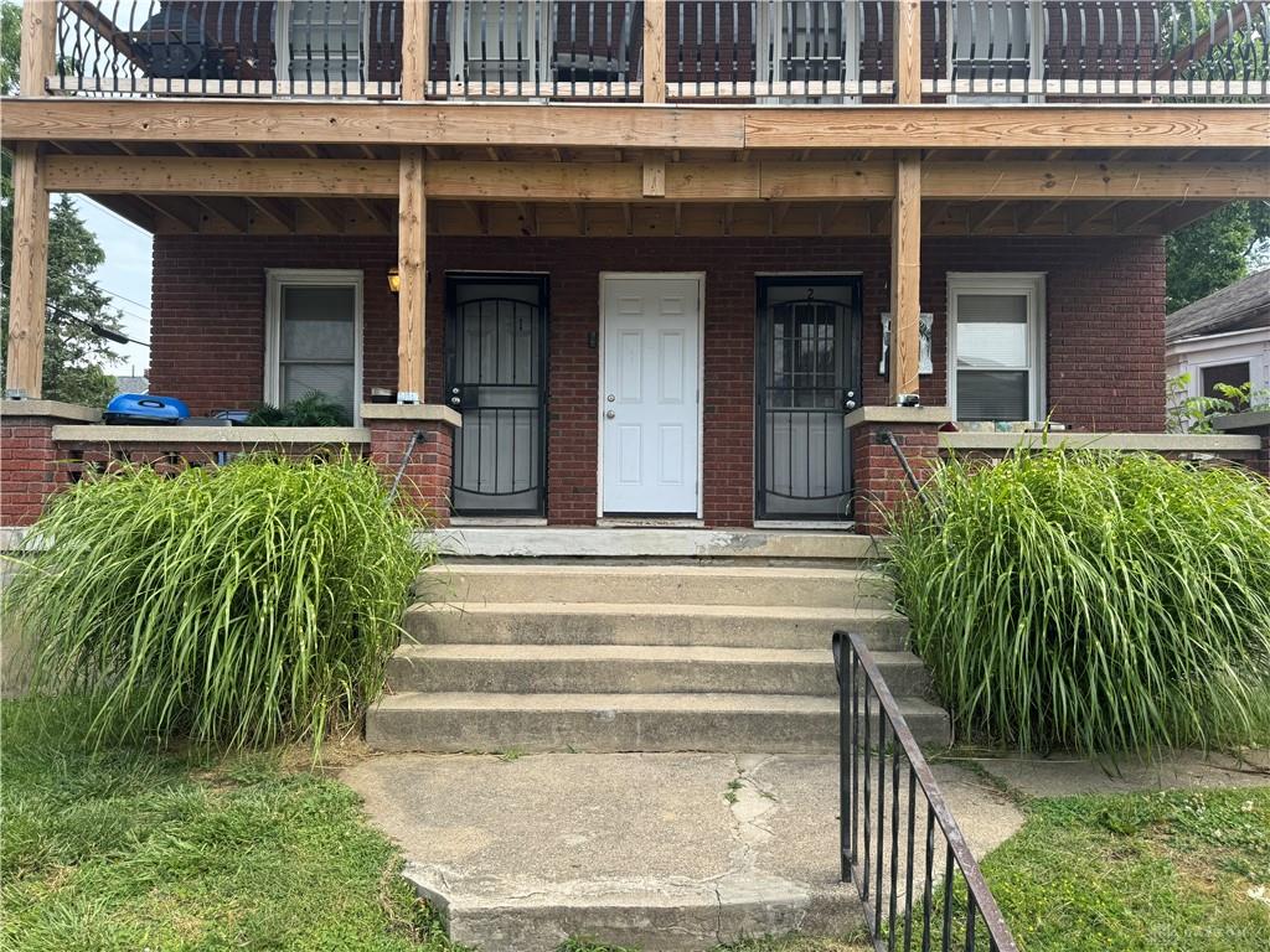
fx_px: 881
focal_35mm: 24
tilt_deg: +2.8
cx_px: 635
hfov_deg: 71.6
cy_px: 476
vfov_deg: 56.8
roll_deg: -0.5
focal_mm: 6.76
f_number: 1.78
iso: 80
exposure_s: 1/925
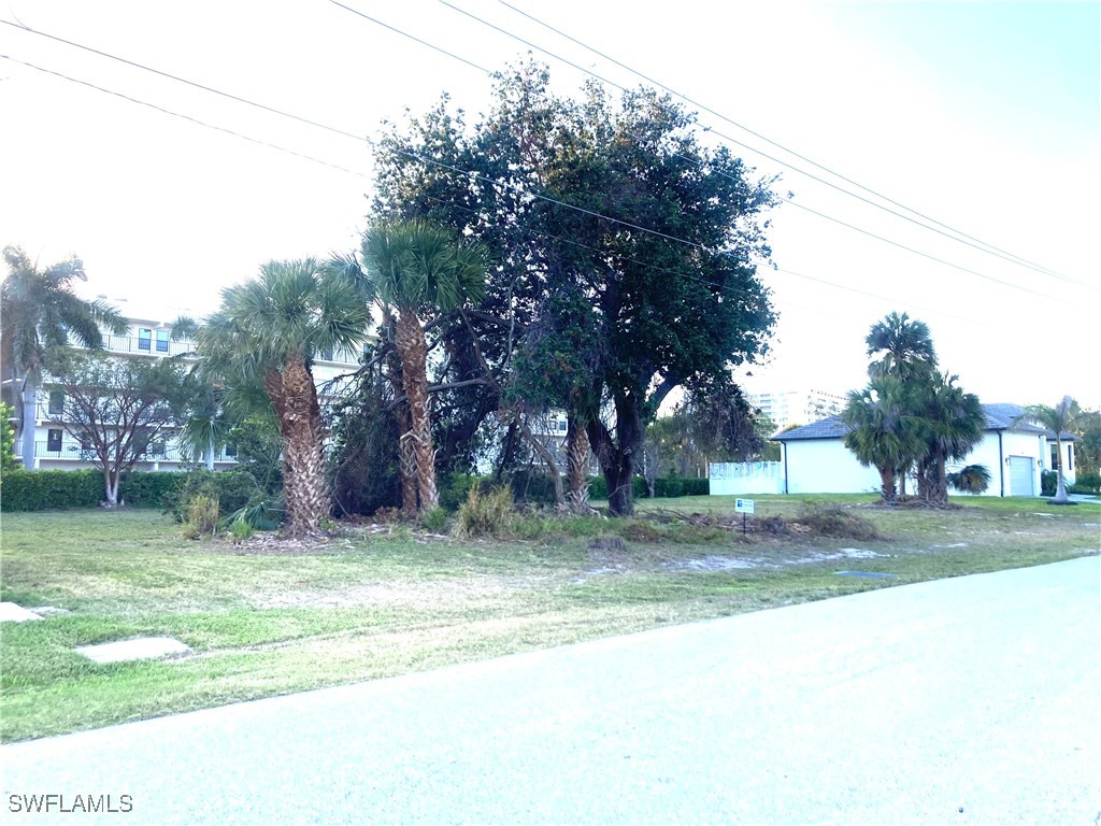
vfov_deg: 49.7
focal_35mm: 28
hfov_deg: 63.4
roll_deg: -1.1
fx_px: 891
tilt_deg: +4.9
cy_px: 413
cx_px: 550
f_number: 1.8
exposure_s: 1/666
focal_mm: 3.99
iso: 20
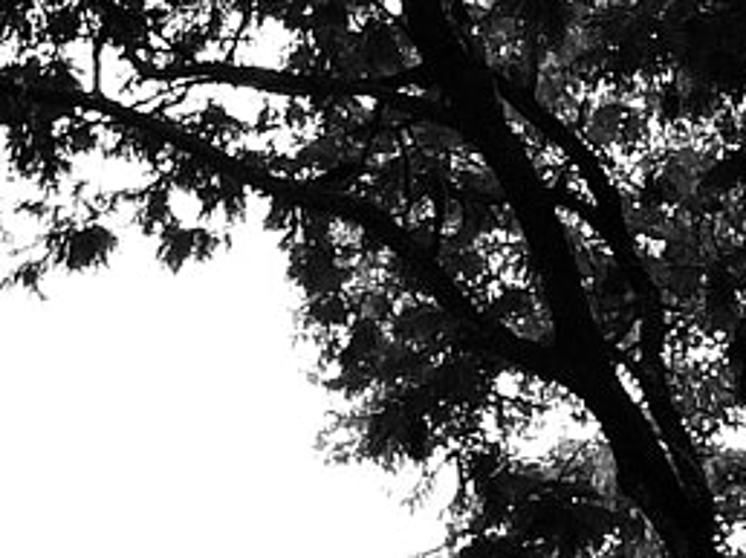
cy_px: 856
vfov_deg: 8.1
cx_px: 159
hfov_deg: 11.0
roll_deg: +0.9
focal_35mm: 180
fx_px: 3876
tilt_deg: +11.3
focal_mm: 4.15
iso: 32
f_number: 2.2
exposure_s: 1/270
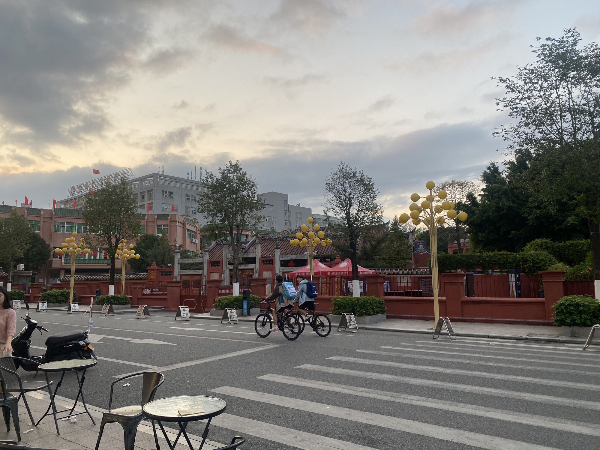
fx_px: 451
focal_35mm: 26
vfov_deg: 53.1
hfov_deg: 67.3
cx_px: 300
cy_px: 225
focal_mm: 4.25
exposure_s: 1/214
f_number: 1.8
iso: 32
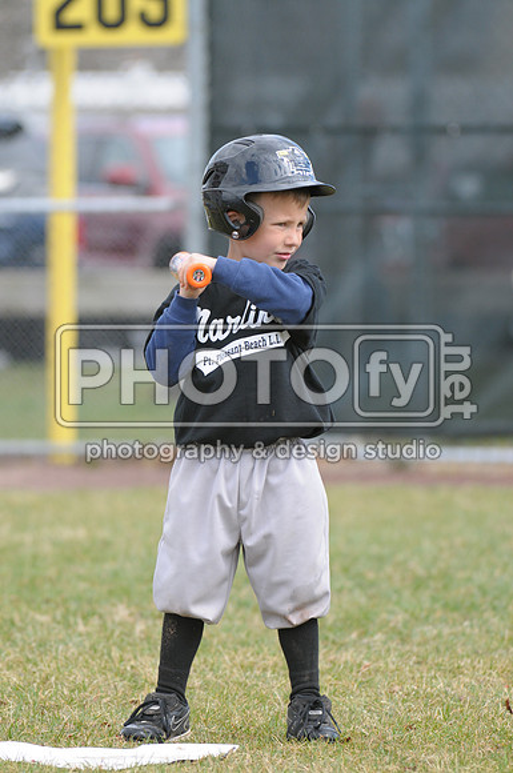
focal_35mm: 300
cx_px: 256
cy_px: 386
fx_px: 6431
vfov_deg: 6.9
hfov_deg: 4.6
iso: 400
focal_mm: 200
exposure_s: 1/1000
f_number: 4
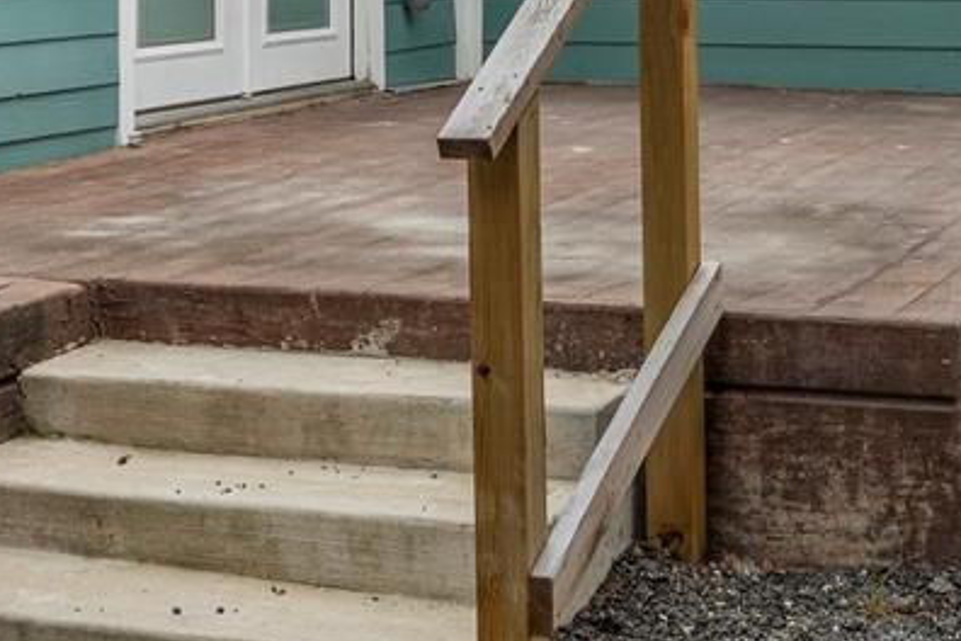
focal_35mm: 88
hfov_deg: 23.1
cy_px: -114
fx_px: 2349
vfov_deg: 15.0
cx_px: 514
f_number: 9
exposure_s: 1/13
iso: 320
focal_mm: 23
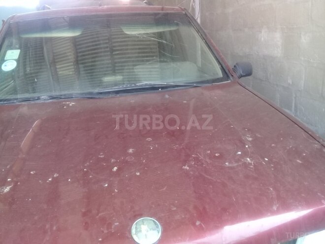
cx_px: 162
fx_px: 291
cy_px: 122
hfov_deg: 58.4
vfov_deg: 45.4
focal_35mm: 31
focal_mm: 3.3
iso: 64
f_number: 2.2
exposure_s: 1/50
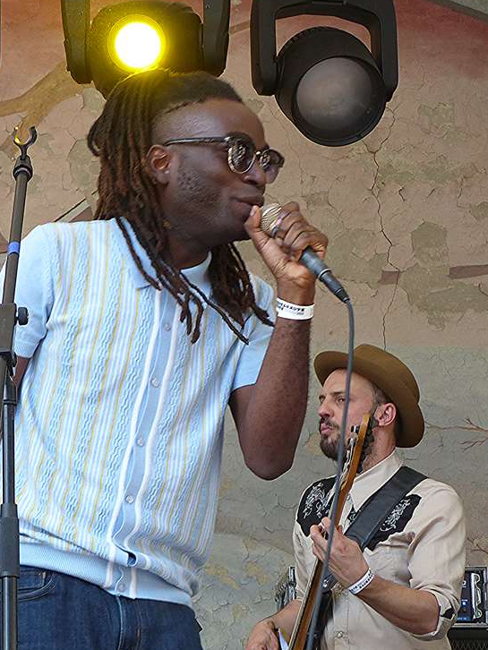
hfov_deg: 17.5
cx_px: 162
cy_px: 363
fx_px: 1578
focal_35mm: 84
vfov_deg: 23.3
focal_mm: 10.9
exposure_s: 1/125
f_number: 3.5
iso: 100
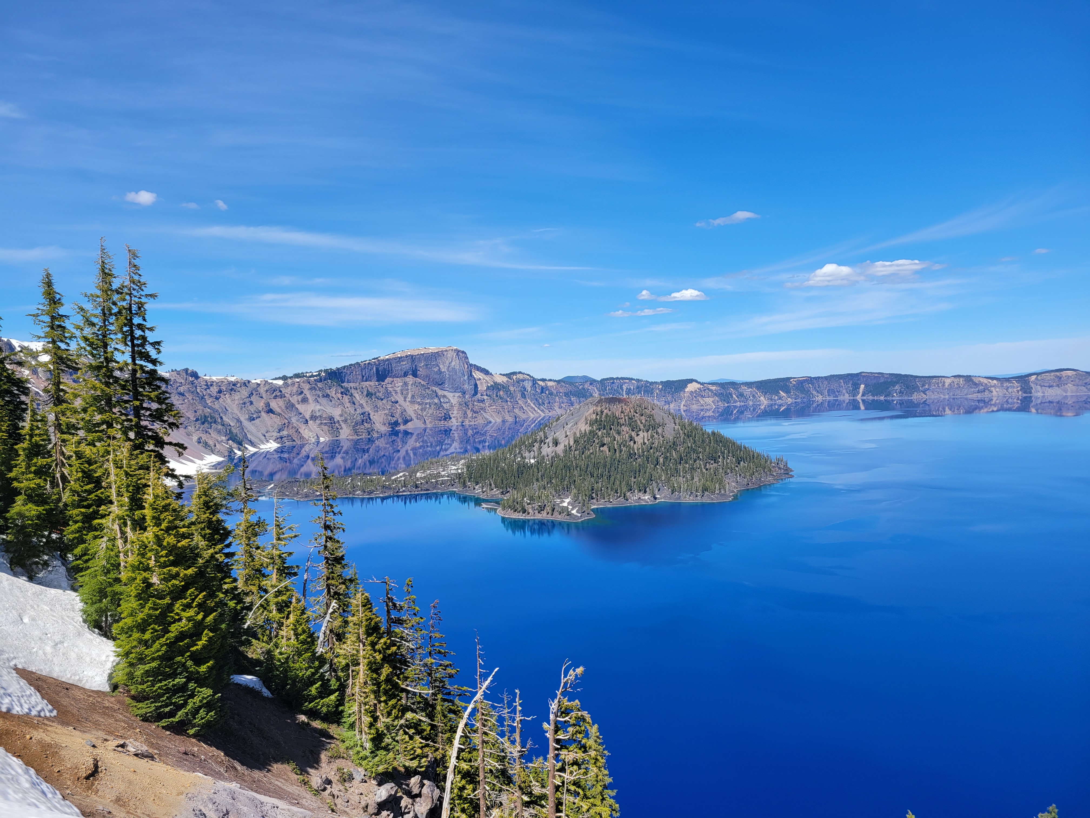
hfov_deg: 67.3
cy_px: 409
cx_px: 545
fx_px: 819
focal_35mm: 26
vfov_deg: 53.1
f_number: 1.8
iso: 40
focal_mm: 5.4
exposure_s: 1/2320
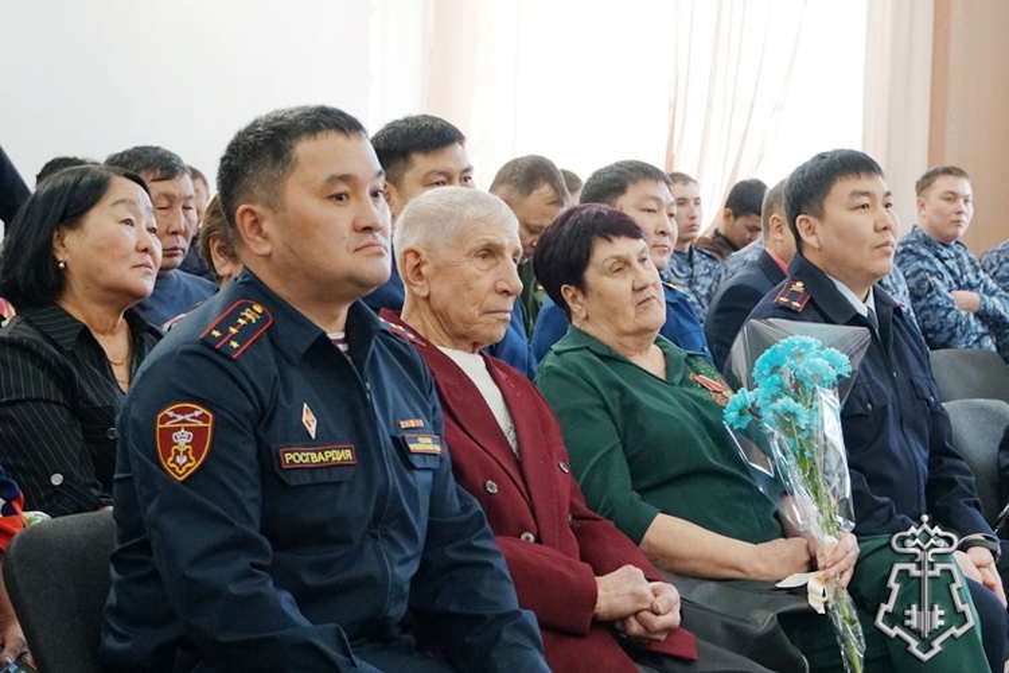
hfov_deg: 28.6
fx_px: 1976
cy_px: 336
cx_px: 504
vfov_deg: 19.3
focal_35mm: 70
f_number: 5
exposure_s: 1/160
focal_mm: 47
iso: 2500
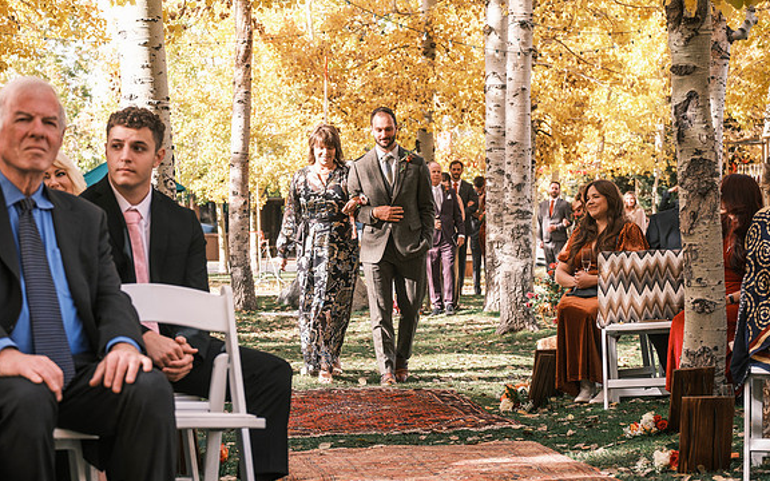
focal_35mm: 77
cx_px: 385
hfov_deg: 26.8
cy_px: 225
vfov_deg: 16.9
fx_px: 1616
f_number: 4
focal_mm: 50
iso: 400
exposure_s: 1/500
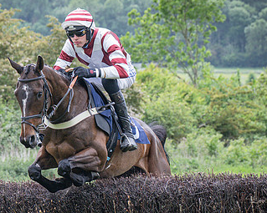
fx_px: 1856
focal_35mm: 235
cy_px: 119
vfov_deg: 6.6
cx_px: 19
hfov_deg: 8.2
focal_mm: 70
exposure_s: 1/1600
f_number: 3.5
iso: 400
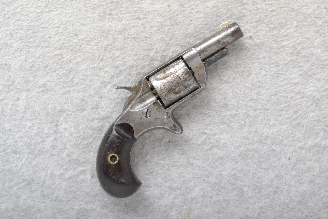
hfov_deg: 24.6
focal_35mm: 82
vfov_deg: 16.6
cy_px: 110
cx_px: 164
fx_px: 752
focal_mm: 55
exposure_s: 1/160
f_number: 20
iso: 3200
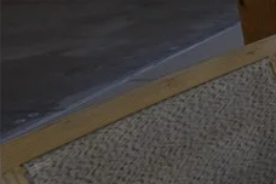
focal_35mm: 63
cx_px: 619
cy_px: -49
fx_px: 483
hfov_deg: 16.7
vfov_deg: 20.0
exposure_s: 1/125
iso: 110
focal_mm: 14
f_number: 5.6
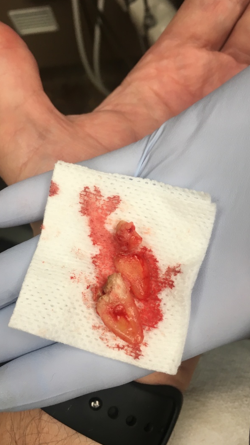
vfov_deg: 61.0
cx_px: 122
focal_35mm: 32
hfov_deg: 36.7
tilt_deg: -77.0
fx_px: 377
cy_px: 221
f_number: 2.2
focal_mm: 4.15
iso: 25
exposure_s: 1/30
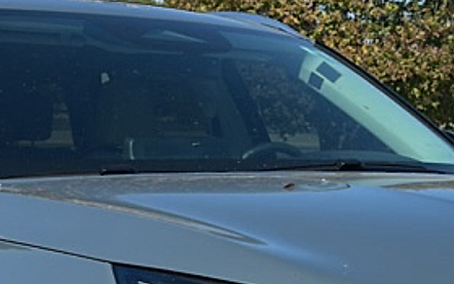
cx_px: 307
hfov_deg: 22.7
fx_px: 1126
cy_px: 310
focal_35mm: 91
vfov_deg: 14.0
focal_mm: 6.86
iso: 80
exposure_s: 1/4219
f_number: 1.78
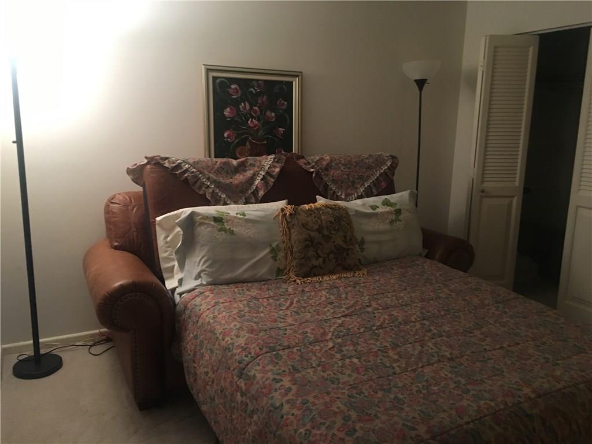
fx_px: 496
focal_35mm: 29
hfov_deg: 61.7
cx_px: 296
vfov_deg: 48.2
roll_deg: -2.4
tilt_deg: -10.4
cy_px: 222
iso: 200
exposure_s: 1/20
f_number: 2.2
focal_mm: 4.15
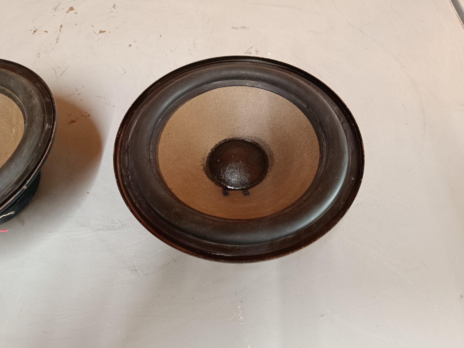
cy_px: 174
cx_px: 232
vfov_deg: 56.8
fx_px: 322
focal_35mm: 24
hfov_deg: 71.6
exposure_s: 1/25
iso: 717
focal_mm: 5.59
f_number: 1.88
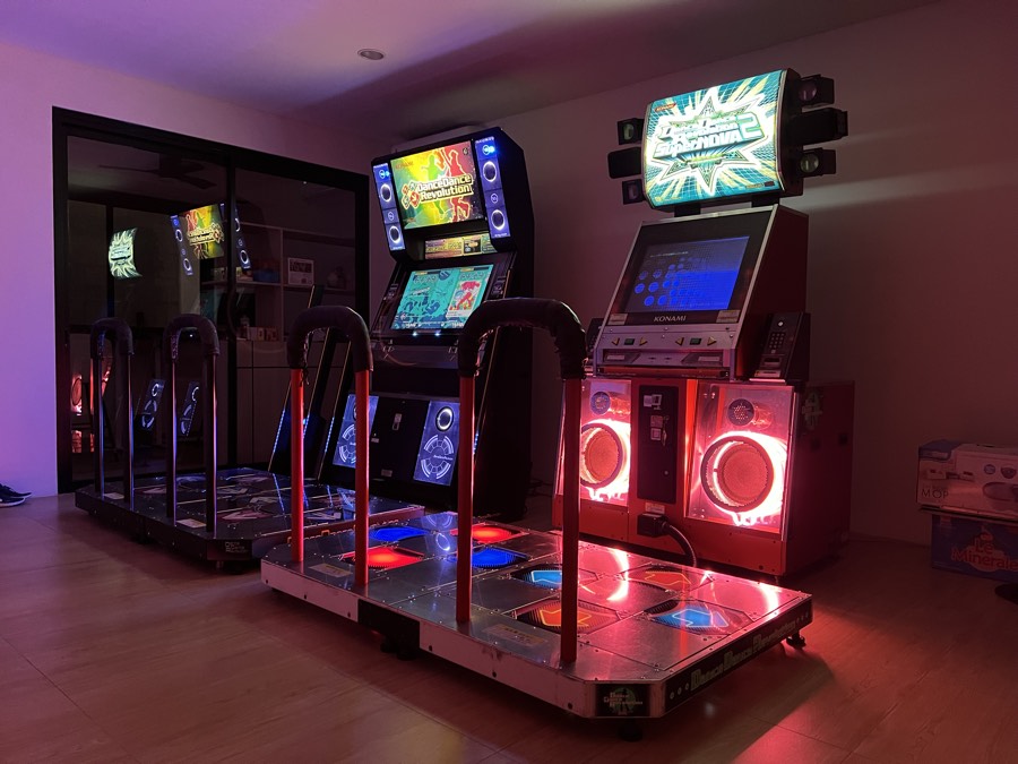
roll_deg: -0.6
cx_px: 509
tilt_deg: -2.9
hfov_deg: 67.3
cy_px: 382
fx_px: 765
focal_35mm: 26
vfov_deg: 53.1
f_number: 1.5
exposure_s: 1/33
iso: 500
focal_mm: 5.7
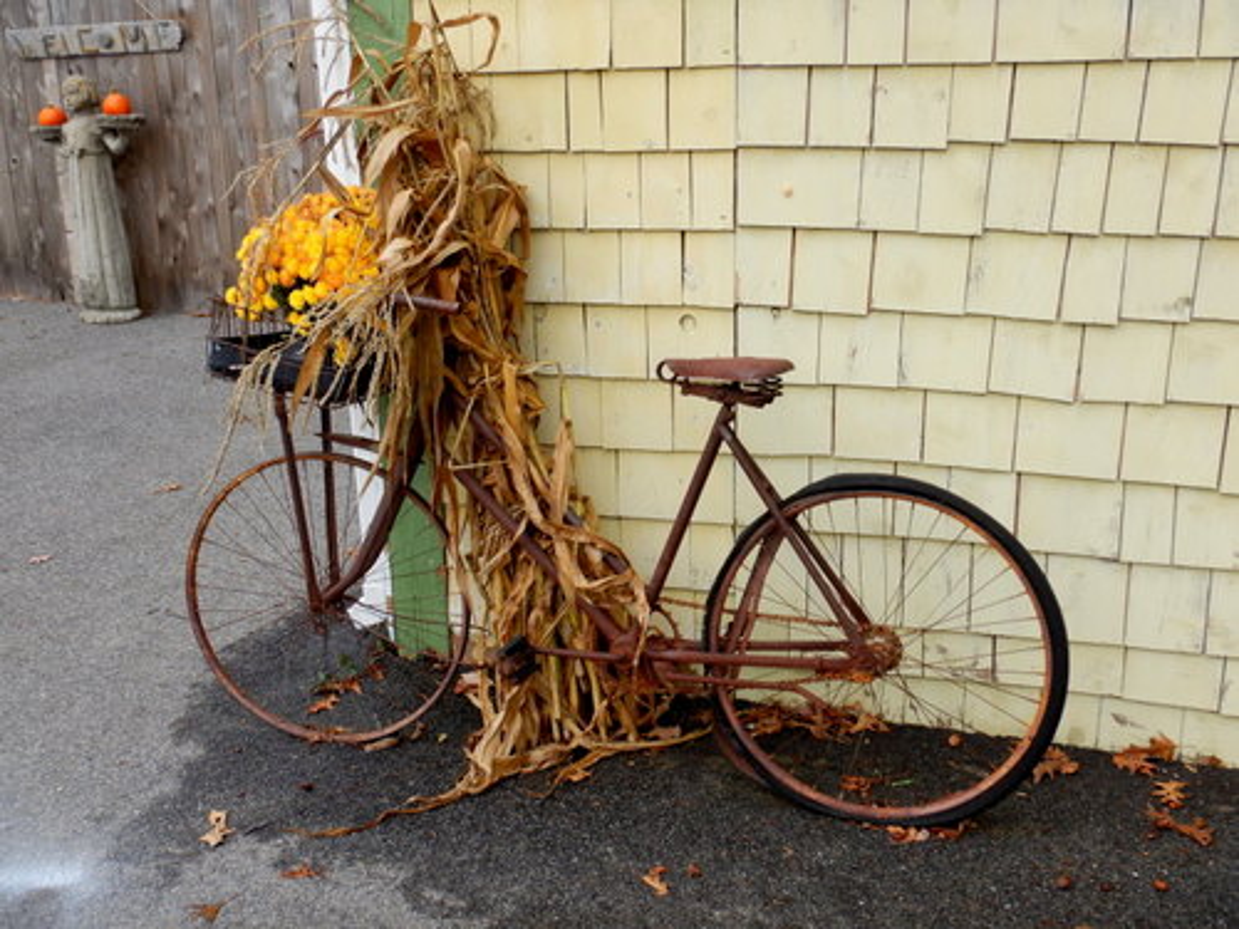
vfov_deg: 38.7
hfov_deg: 50.1
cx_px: 620
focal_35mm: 37
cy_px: 464
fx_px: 1324
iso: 125
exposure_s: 1/320
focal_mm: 6.6
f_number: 4.2
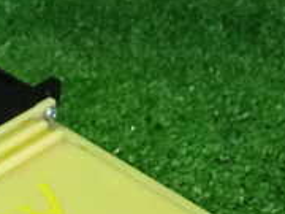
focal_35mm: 100
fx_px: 823
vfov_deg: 14.0
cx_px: -27
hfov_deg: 18.9
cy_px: 300
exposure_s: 1/100
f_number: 2.3
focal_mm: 5.4
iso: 2000
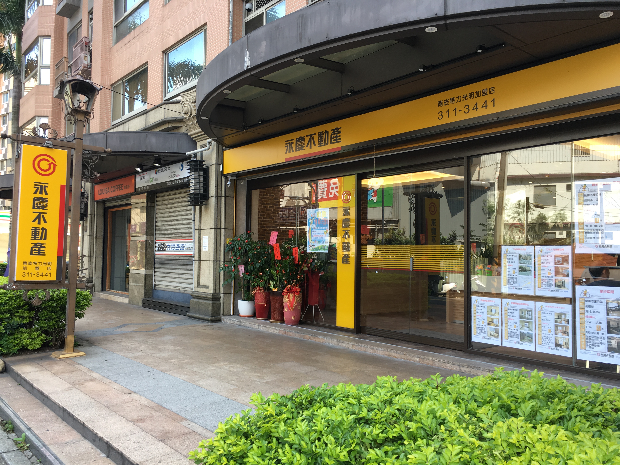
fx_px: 519
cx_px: 310
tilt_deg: +3.1
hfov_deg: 61.7
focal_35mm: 29
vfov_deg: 48.2
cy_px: 232
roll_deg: -0.8
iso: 25
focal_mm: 4.15
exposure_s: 1/120
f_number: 2.2
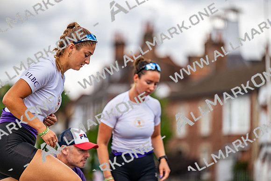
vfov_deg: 6.9
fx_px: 1506
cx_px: 136
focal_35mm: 200
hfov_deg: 10.3
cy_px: 90
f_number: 2.8
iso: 64
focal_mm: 200
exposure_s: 1/1000
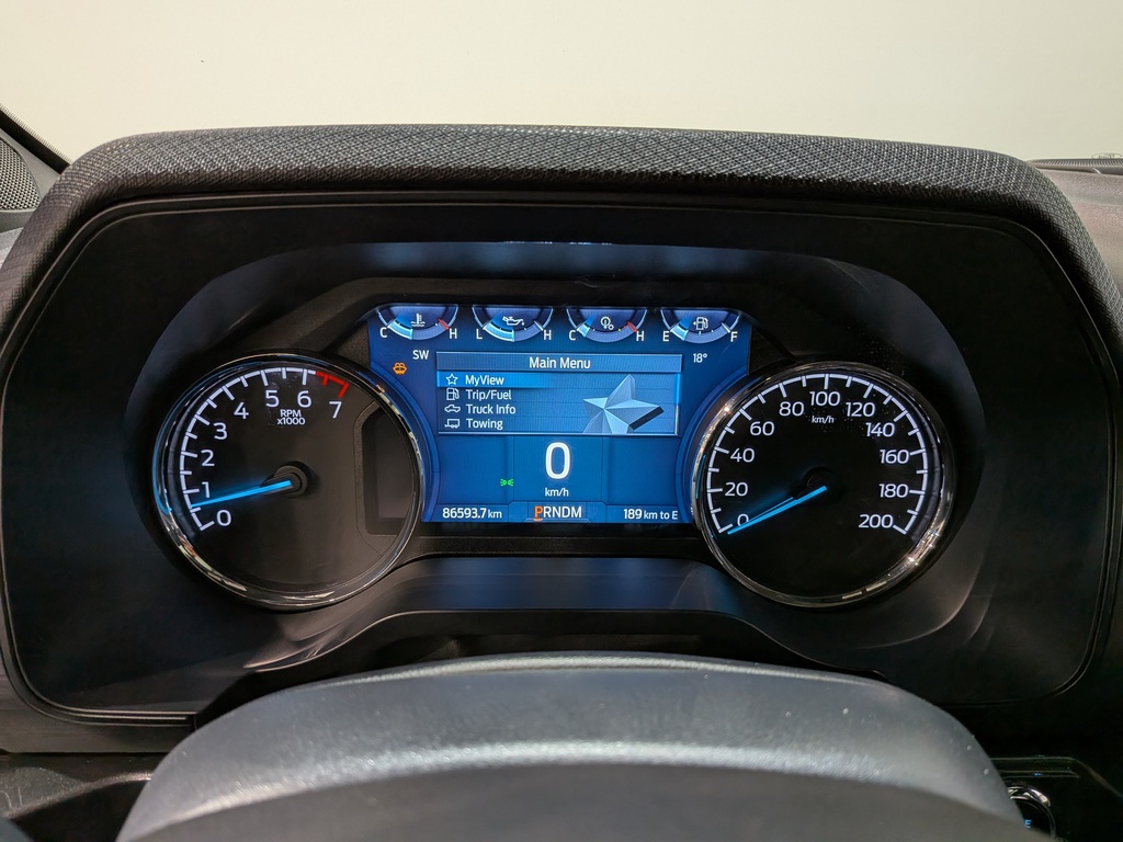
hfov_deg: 71.6
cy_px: 421
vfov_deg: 56.8
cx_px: 562
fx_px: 779
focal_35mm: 24
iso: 65
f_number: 1.7
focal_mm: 4.53
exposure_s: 1/40
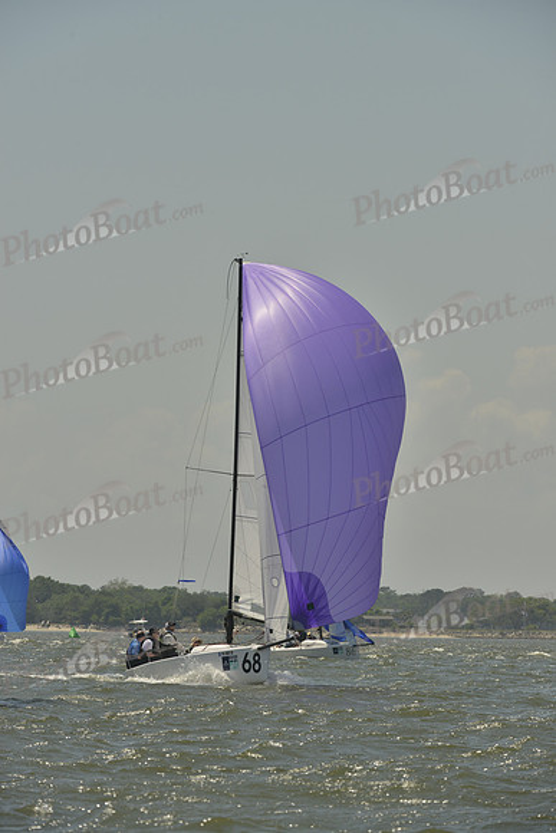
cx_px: 278
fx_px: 5788
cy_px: 416
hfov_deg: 5.5
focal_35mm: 250
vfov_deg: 8.2
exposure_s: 1/1250
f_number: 11
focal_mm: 250
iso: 280
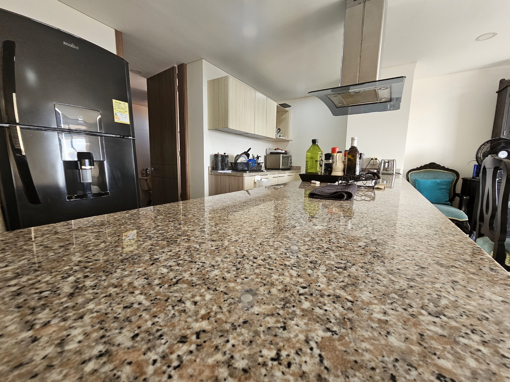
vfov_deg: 89.9
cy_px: 191
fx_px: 192
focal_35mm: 13
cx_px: 255
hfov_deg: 106.2
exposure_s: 1/77.5
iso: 125
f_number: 2.2
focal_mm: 2.2
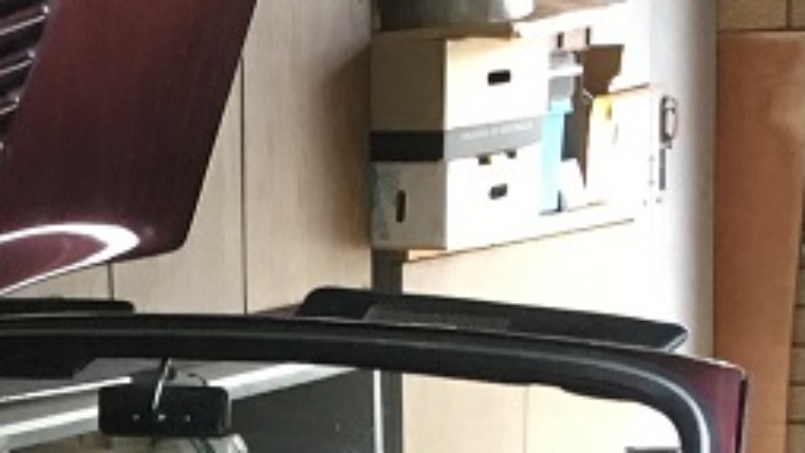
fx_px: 3395
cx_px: -377
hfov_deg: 12.9
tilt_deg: -13.8
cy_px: 763
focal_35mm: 159
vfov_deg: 7.5
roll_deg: +3.1
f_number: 2.2
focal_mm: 4.15
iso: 125
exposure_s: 1/33
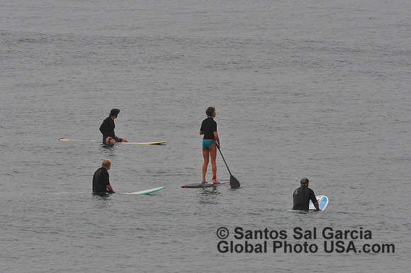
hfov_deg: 2.5
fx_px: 9406
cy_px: 136
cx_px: 206
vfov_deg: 1.7
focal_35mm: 825
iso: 1250
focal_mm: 550
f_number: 18
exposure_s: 1/500
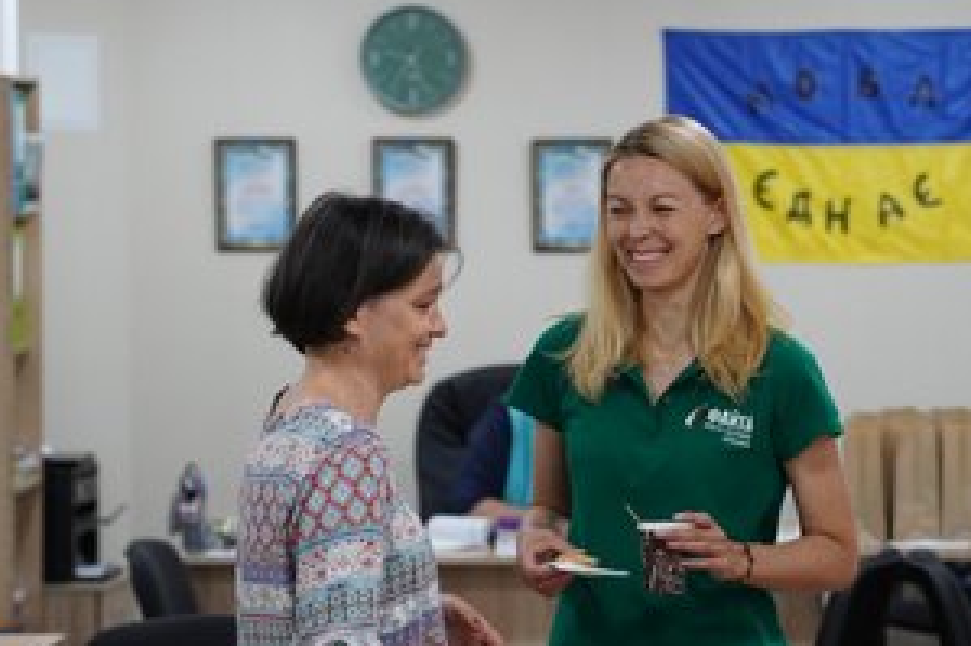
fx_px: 4061
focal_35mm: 151
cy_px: 372
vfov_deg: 9.1
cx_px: 565
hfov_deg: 13.6
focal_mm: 75
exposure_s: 1/800
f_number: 2.8
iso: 2000
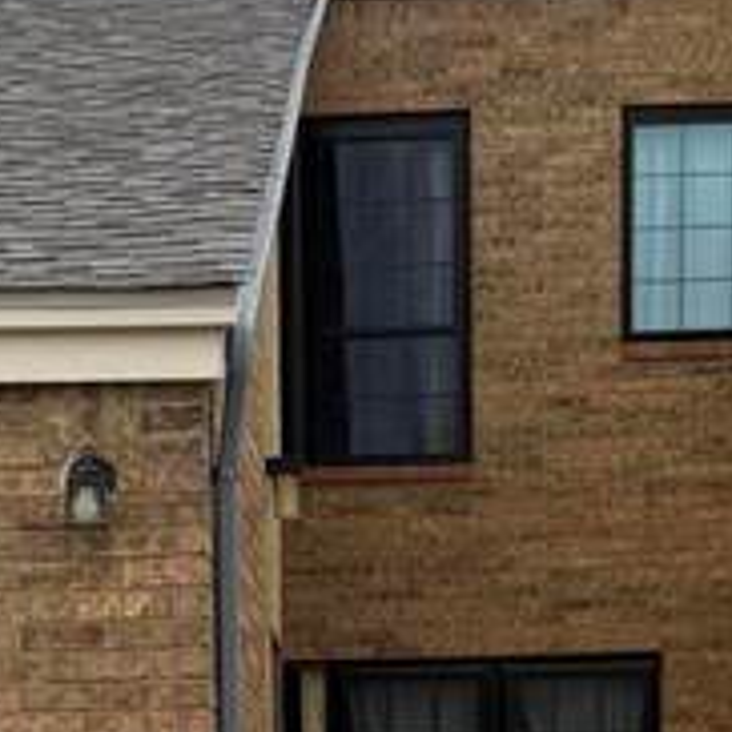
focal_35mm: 112
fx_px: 2680
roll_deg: +0.4
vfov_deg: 14.7
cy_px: 1034
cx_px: 257
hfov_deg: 15.5
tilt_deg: -4.3
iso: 80
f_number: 1.78
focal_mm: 6.76
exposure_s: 1/1361
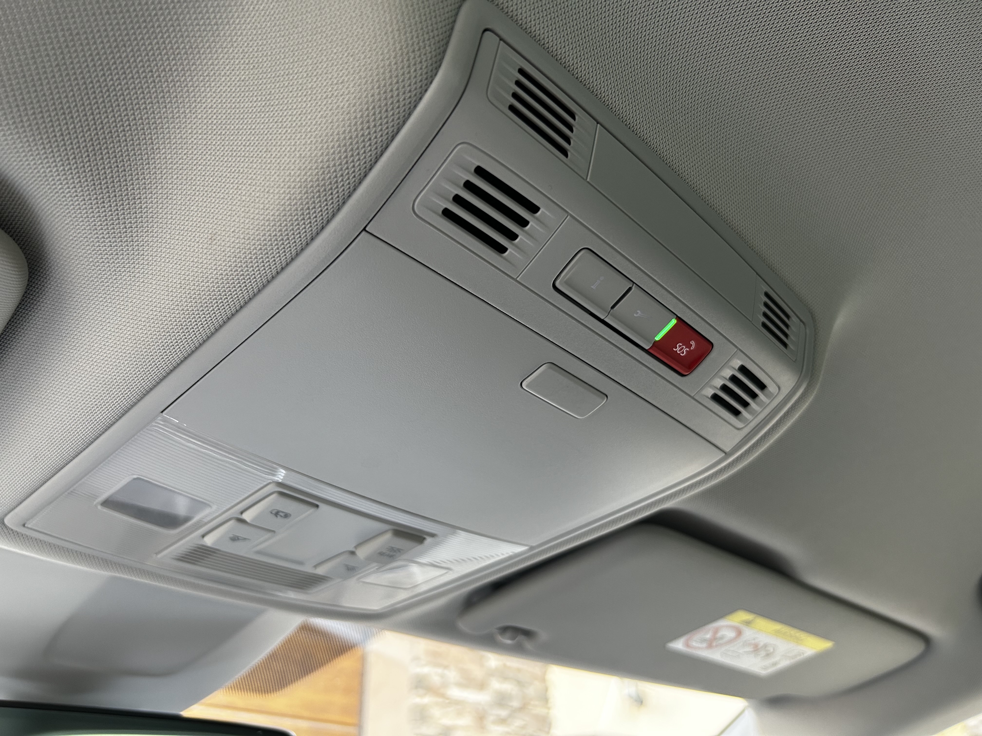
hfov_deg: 67.3
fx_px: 738
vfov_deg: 53.1
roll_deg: +2.0
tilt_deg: +33.8
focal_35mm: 26
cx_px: 491
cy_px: 368
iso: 125
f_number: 1.5
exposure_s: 1/68
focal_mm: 5.7
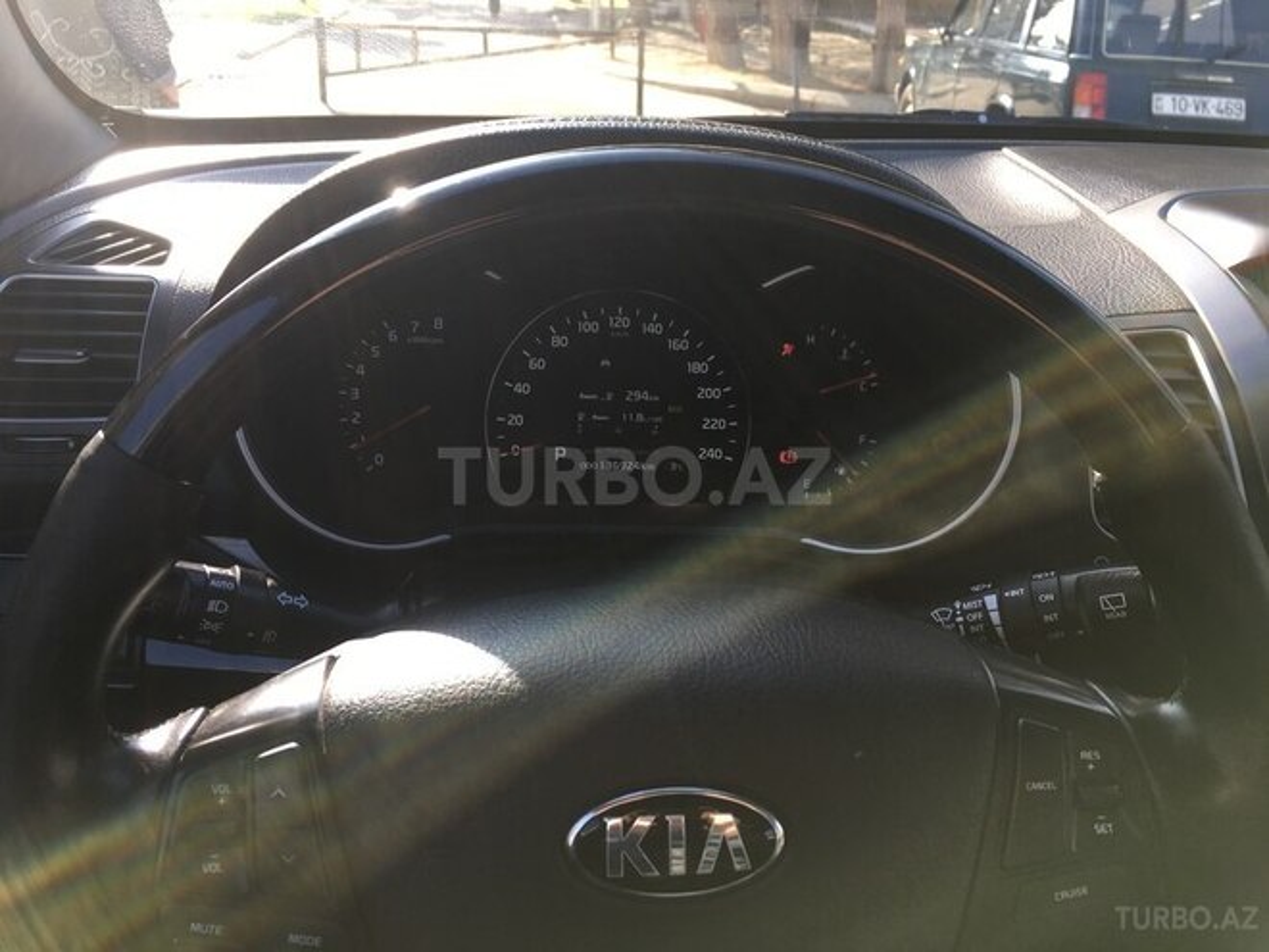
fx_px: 1063
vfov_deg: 48.2
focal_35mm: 29
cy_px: 476
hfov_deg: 61.7
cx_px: 634
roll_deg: -2.3
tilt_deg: -26.4
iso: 25
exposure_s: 1/128
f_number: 2.2
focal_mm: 4.15
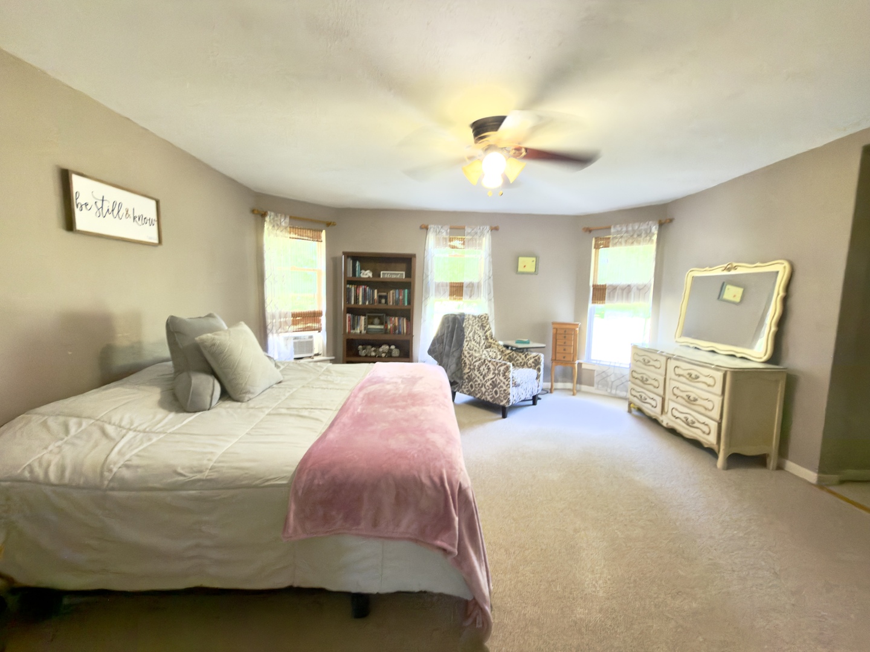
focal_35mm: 14
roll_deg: -1.1
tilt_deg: -5.9
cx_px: 435
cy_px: 326
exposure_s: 1/30
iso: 250
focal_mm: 2.22
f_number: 2.2
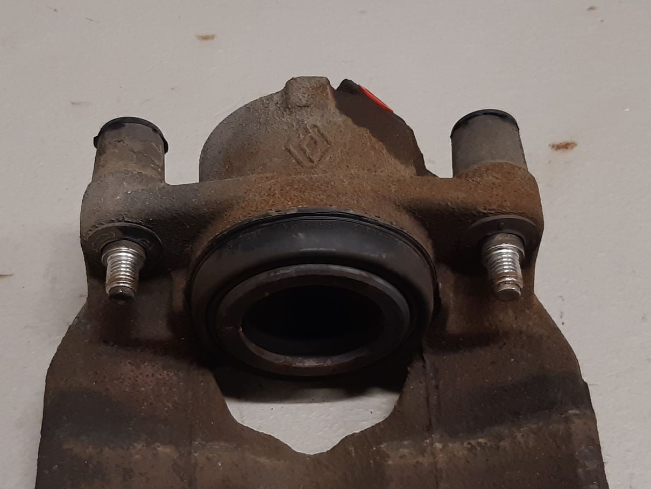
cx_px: 258
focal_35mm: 44
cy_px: 317
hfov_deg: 42.7
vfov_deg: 32.7
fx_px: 828
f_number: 1.7
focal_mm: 3.93
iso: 125
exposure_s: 1/50
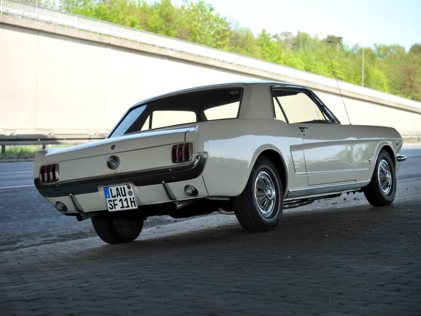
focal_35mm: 76
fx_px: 924
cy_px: 158
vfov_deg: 19.4
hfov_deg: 25.7
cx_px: 225
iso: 200
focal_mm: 70
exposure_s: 1/400
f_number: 4.5
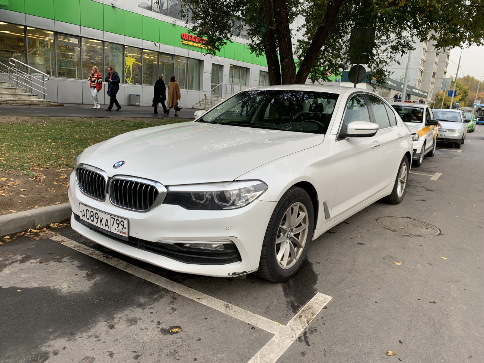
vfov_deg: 53.1
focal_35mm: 26
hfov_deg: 67.3
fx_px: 364
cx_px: 242
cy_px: 182
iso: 25
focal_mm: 4.25
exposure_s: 1/256
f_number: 1.8
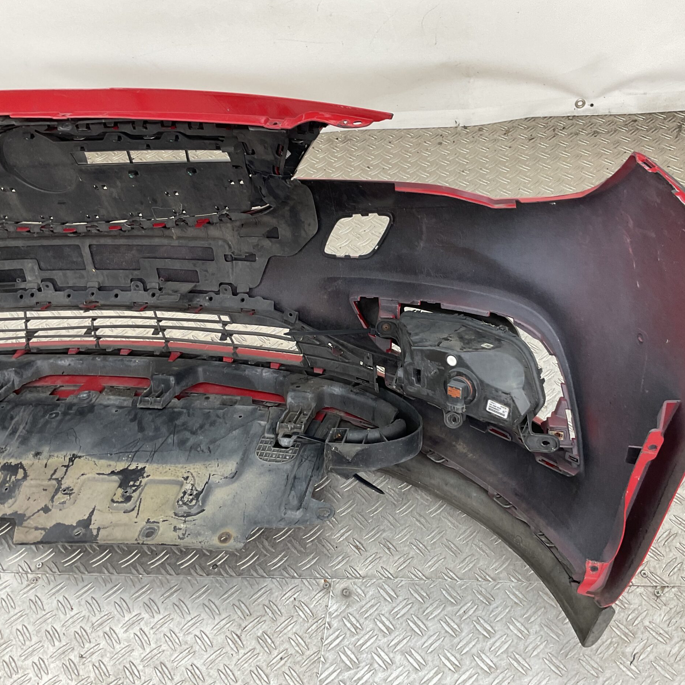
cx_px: 377
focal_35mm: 35
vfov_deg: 47.2
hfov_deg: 47.1
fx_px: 784
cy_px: 336
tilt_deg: -46.1
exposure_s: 1/120
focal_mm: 3
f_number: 1.8
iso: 50
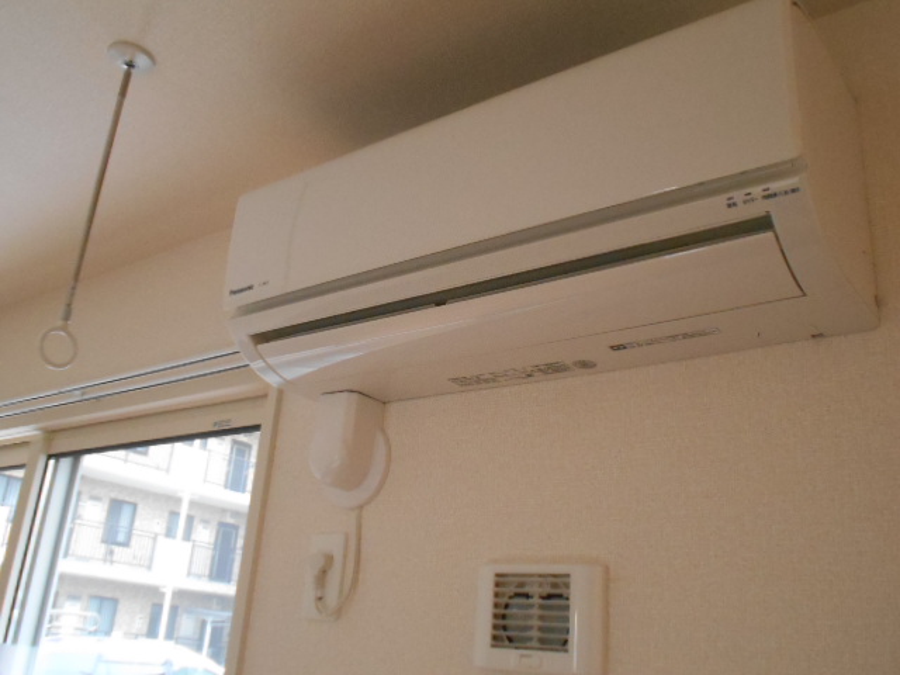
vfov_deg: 41.8
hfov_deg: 54.0
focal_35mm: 34
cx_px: 450
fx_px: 884
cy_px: 338
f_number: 3.6
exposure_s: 1/80
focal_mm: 5.8
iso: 800
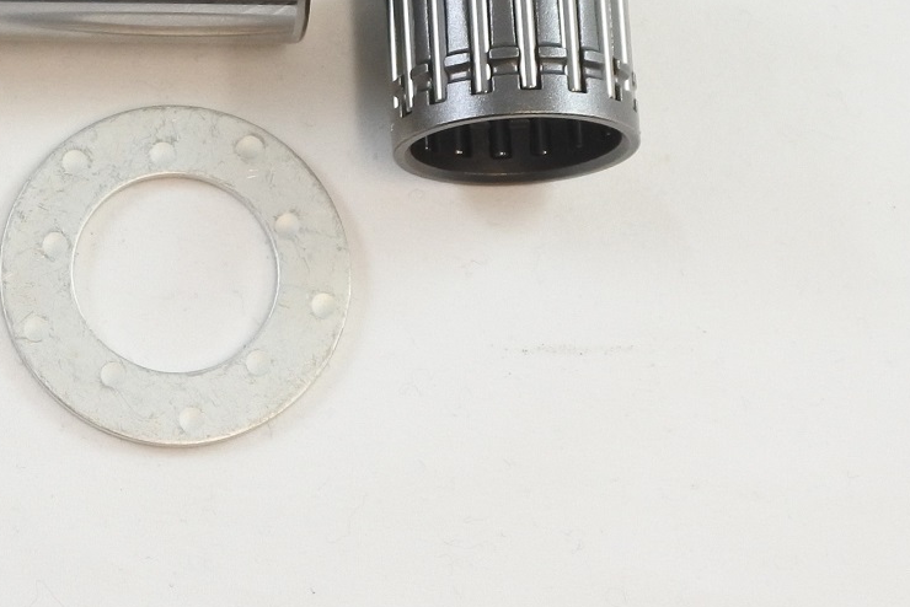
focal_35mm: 101
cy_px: -74
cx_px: -97
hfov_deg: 19.3
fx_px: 2554
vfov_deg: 13.3
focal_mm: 15.3
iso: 500
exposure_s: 1/125
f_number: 4.2
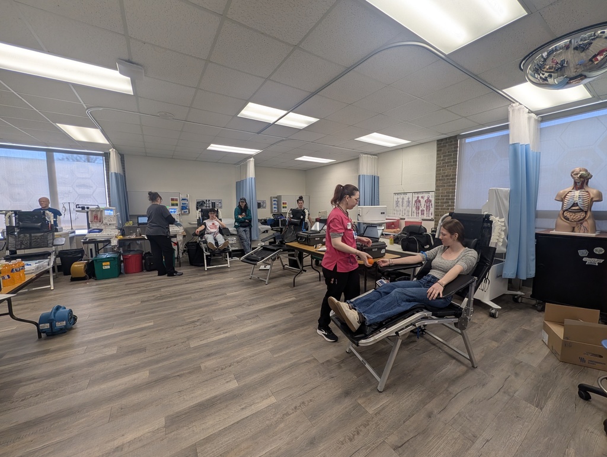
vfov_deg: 94.6
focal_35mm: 12
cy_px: 228
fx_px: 211
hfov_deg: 110.5
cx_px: 304
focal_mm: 2.02
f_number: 1.7
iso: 56
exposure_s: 1/120
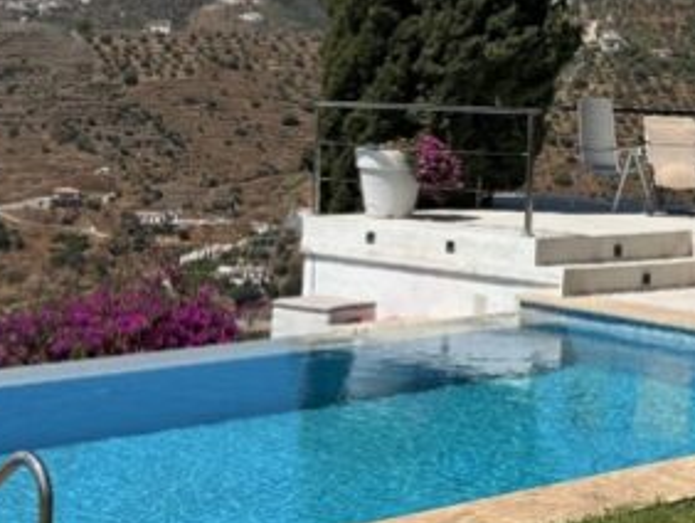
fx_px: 1748
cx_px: 594
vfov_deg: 16.5
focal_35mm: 87
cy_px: -62
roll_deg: -2.3
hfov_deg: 22.1
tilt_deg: +4.0
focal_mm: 6.86
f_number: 1.78
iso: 80
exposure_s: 1/5525
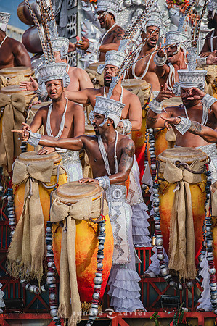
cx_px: 108
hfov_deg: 6.2
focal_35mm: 220
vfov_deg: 9.4
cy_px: 163
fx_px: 1994
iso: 400
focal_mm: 220
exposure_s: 1/1600
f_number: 5.6
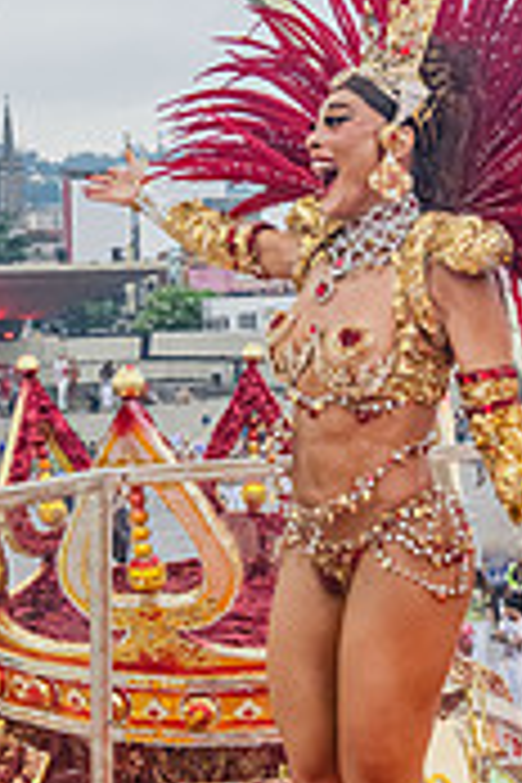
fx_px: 1348
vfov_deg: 32.3
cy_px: 346
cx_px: 106
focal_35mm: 62
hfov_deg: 21.6
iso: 1600
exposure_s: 1/3200
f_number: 5
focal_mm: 16
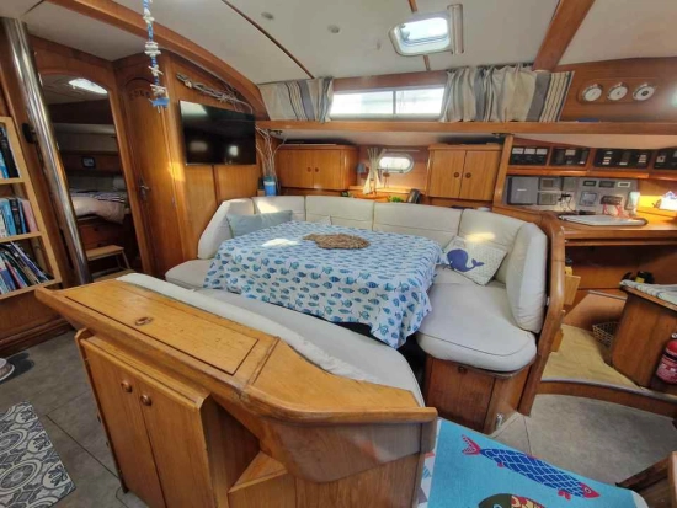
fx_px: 254
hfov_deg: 106.2
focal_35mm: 13
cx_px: 338
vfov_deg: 90.0
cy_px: 254
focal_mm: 2.2
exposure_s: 1/50
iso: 64
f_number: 2.2
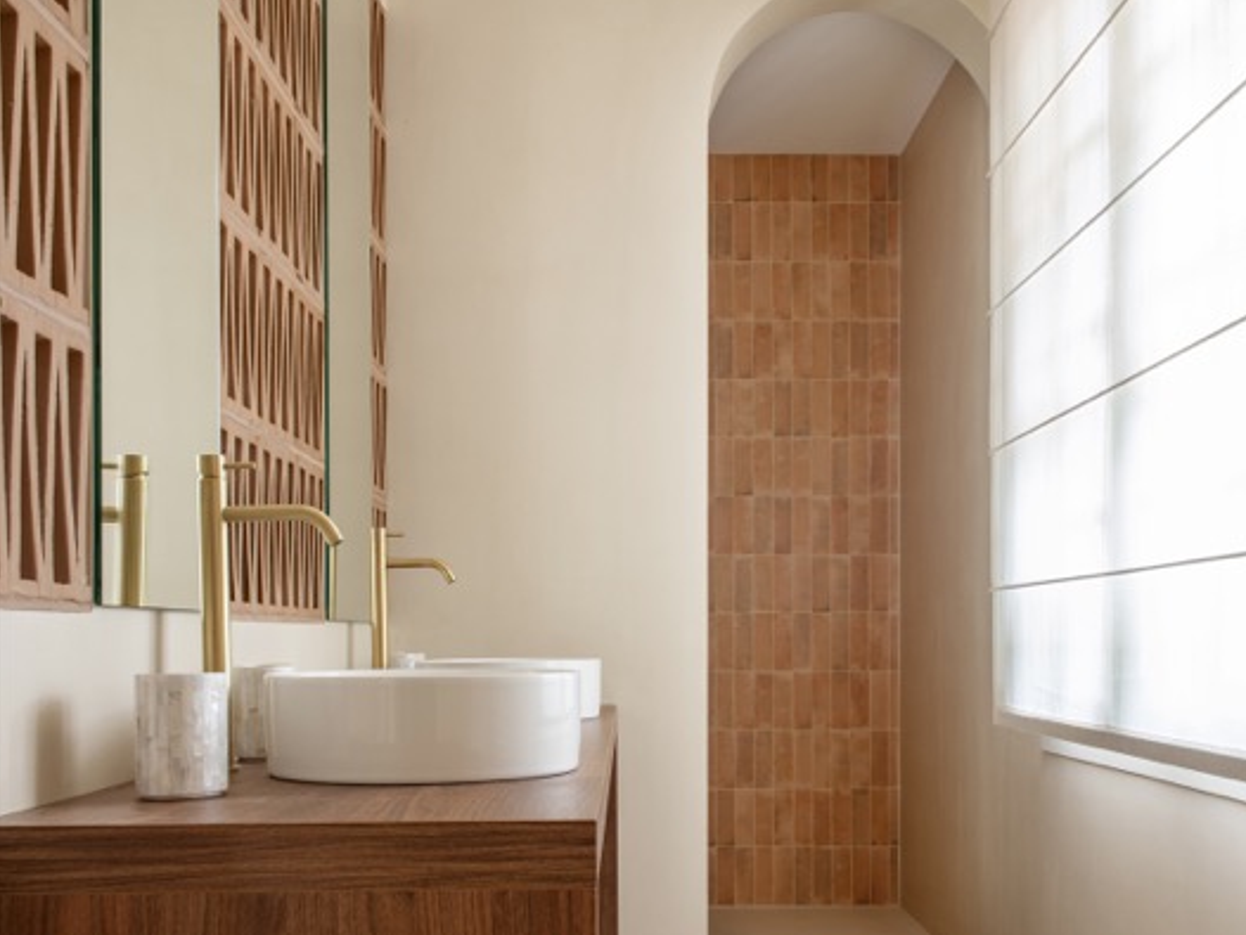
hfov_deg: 49.0
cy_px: 630
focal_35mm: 38
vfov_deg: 37.3
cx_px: 630
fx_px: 1368
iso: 125
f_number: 16
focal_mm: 26
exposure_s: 3
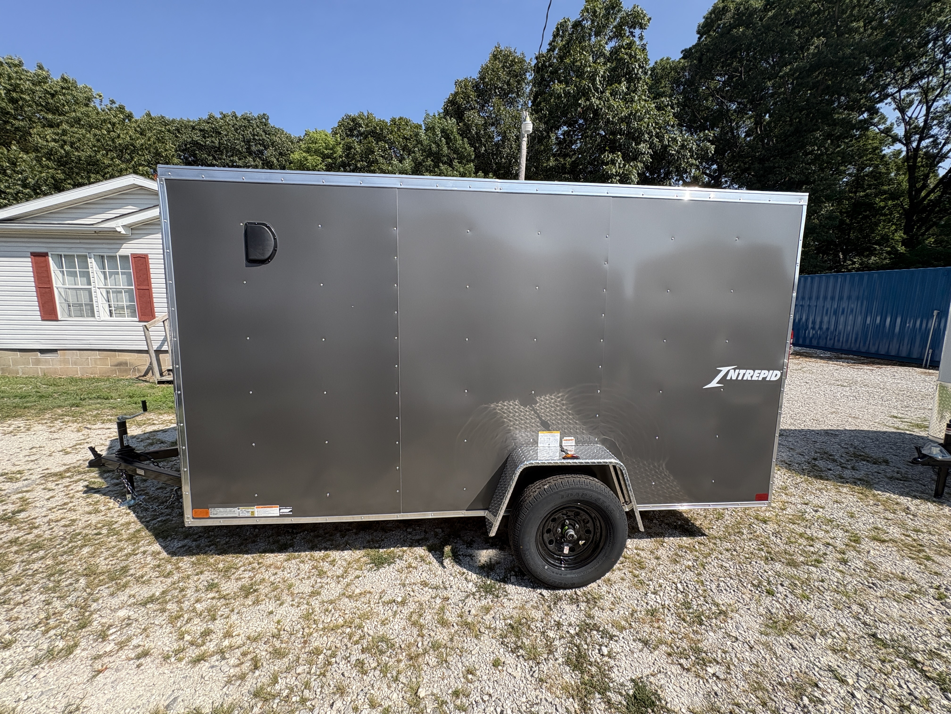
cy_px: 357
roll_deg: -0.4
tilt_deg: -9.0
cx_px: 476
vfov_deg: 85.7
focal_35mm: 14
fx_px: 385
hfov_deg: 102.1
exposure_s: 1/1236
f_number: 2.2
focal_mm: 2.22
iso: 64
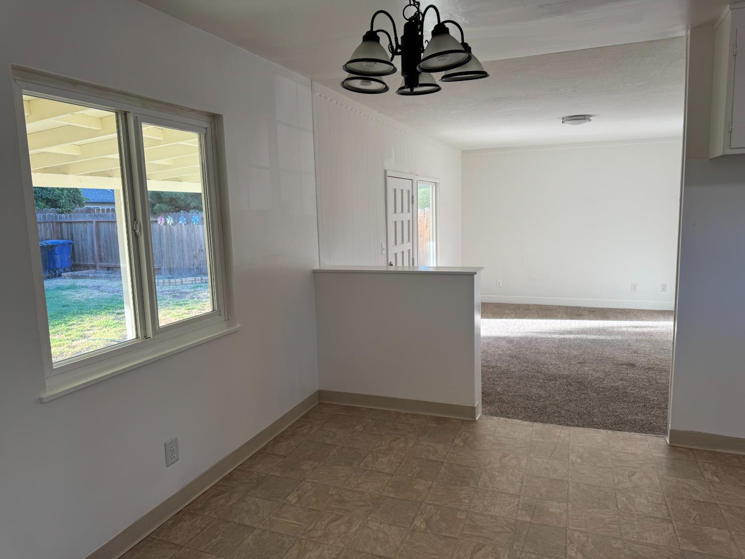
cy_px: 280
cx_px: 372
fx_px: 517
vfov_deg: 56.8
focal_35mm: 24
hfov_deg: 71.6
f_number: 1.78
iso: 64
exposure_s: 1/120
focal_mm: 6.76
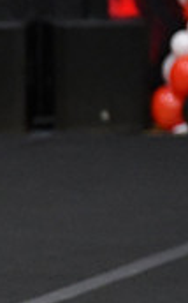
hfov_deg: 1.9
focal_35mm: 696
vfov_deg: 3.0
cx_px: -299
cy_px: 306
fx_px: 5725
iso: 5000
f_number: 2.8
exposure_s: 1/800
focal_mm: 135
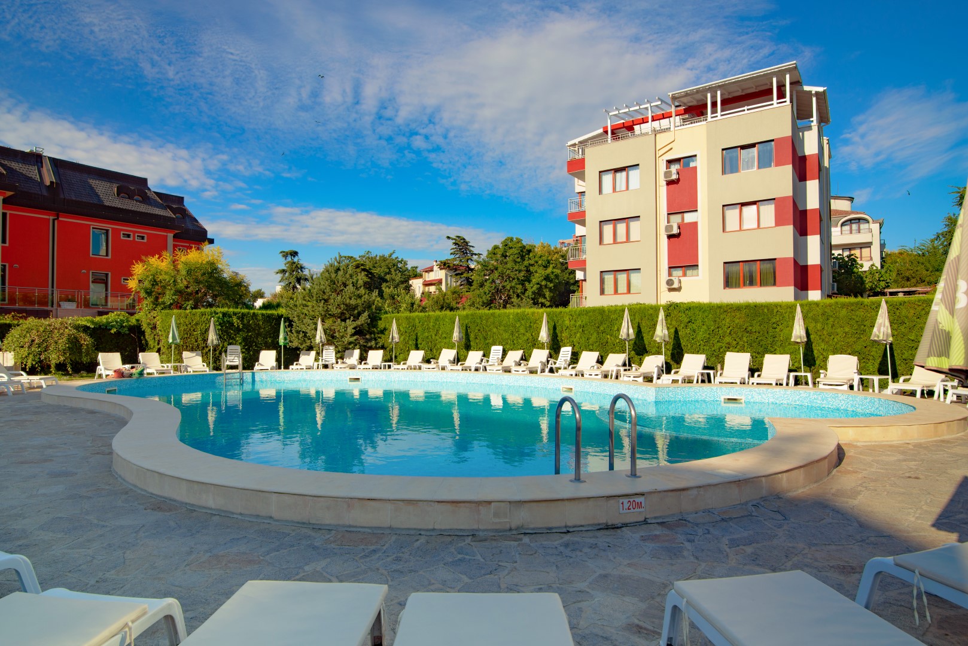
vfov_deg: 64.6
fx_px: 511
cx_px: 484
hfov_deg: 86.9
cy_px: 323
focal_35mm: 19
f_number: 8
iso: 200
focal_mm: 19
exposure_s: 1/640
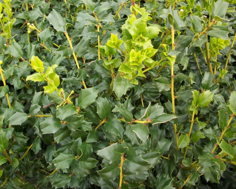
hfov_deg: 49.0
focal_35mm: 37
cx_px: 110
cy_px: 95
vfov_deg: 40.2
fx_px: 259
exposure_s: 1/500
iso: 216
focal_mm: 6.3
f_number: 3.1
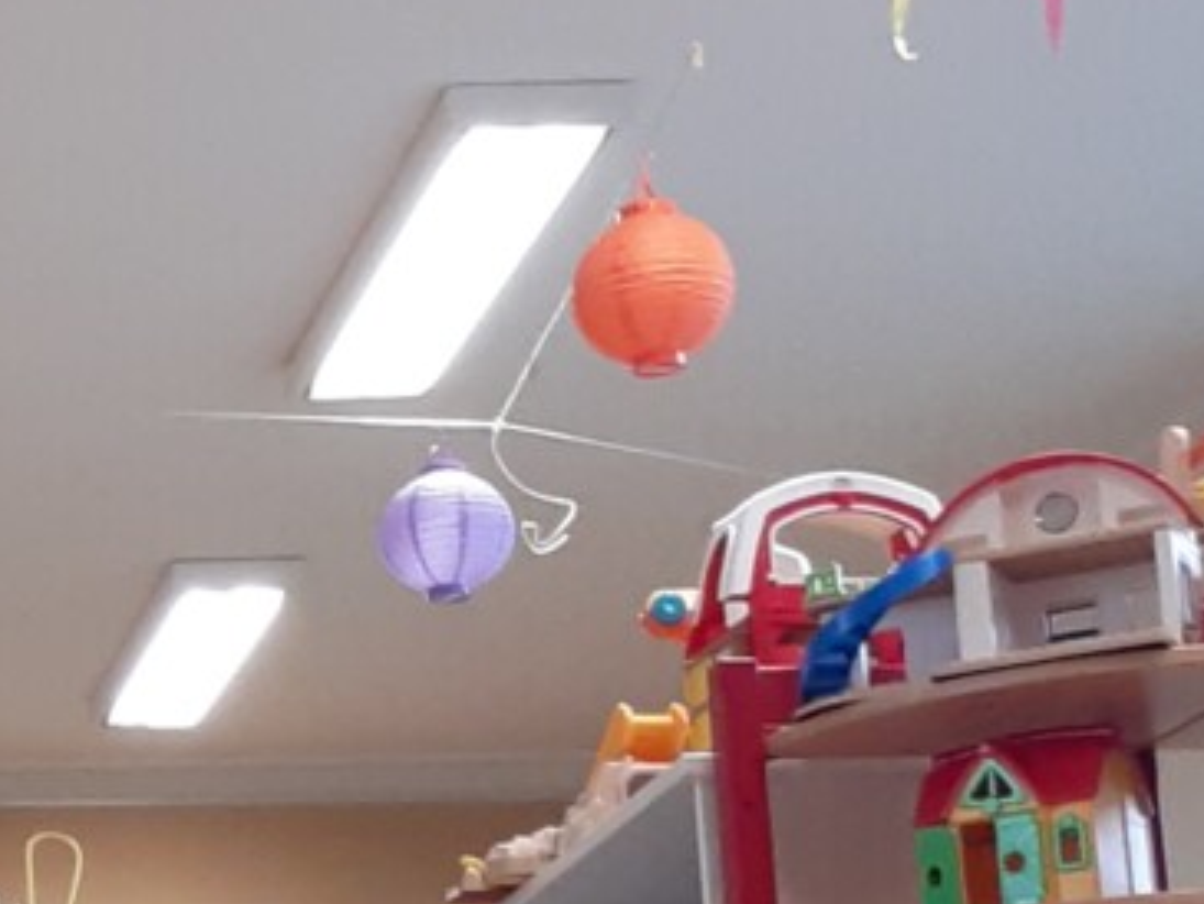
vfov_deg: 13.7
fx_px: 3723
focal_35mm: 107
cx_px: -544
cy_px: 830
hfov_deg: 16.8
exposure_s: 1/50
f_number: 2
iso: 125
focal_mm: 2.61
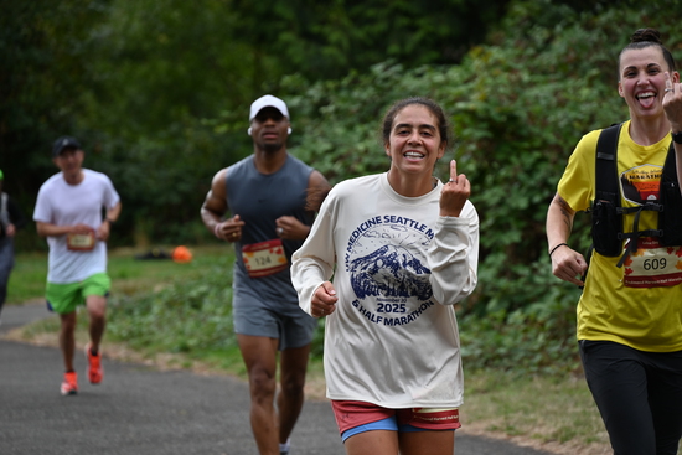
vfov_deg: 6.9
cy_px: 228
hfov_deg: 10.3
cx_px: 341
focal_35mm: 200
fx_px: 3790
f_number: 6.3
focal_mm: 200
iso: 400
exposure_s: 1/500
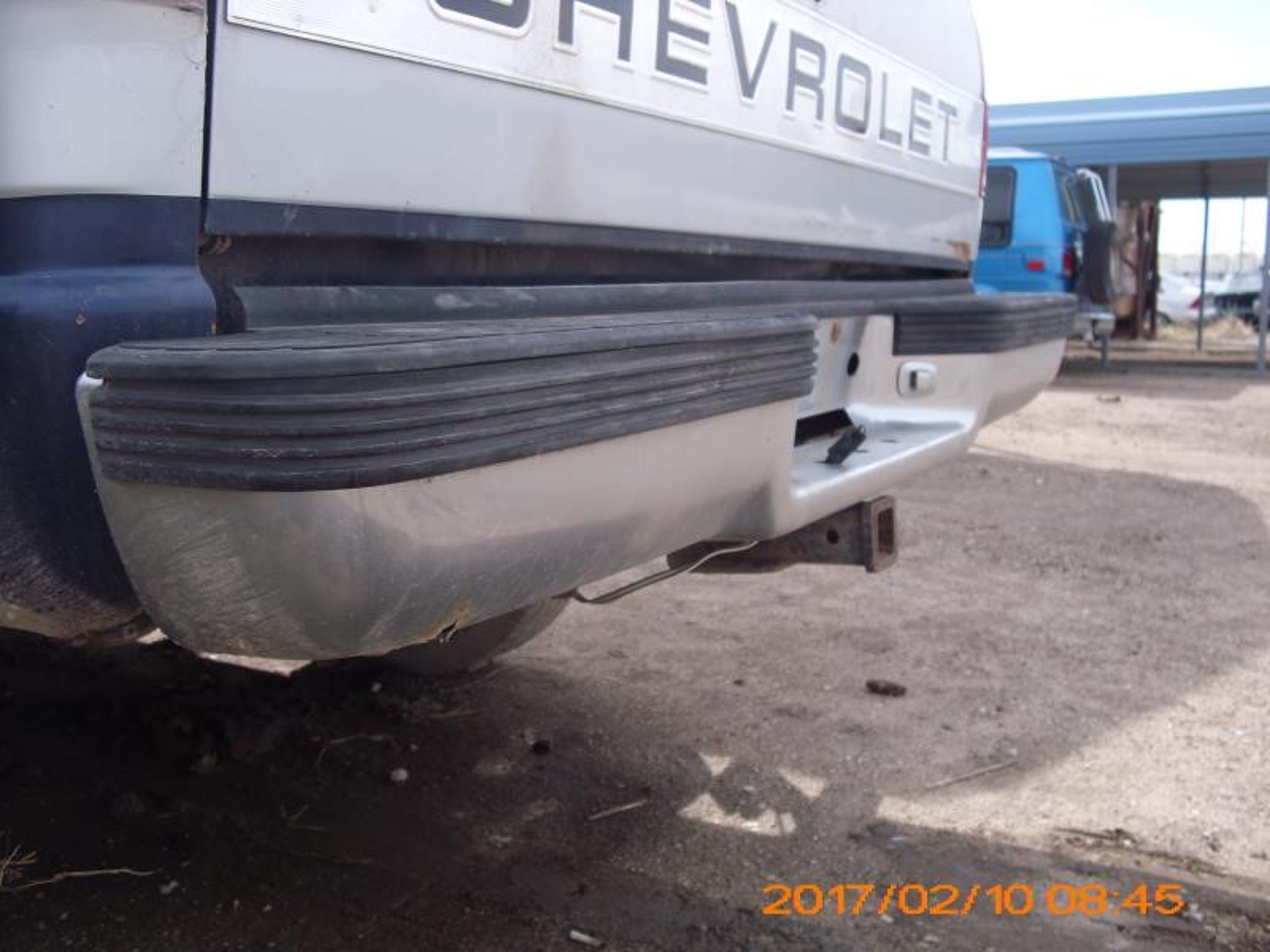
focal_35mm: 36
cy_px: 476
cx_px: 635
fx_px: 1321
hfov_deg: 51.4
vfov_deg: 39.7
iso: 80
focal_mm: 6.3
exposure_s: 1/400
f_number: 3.1
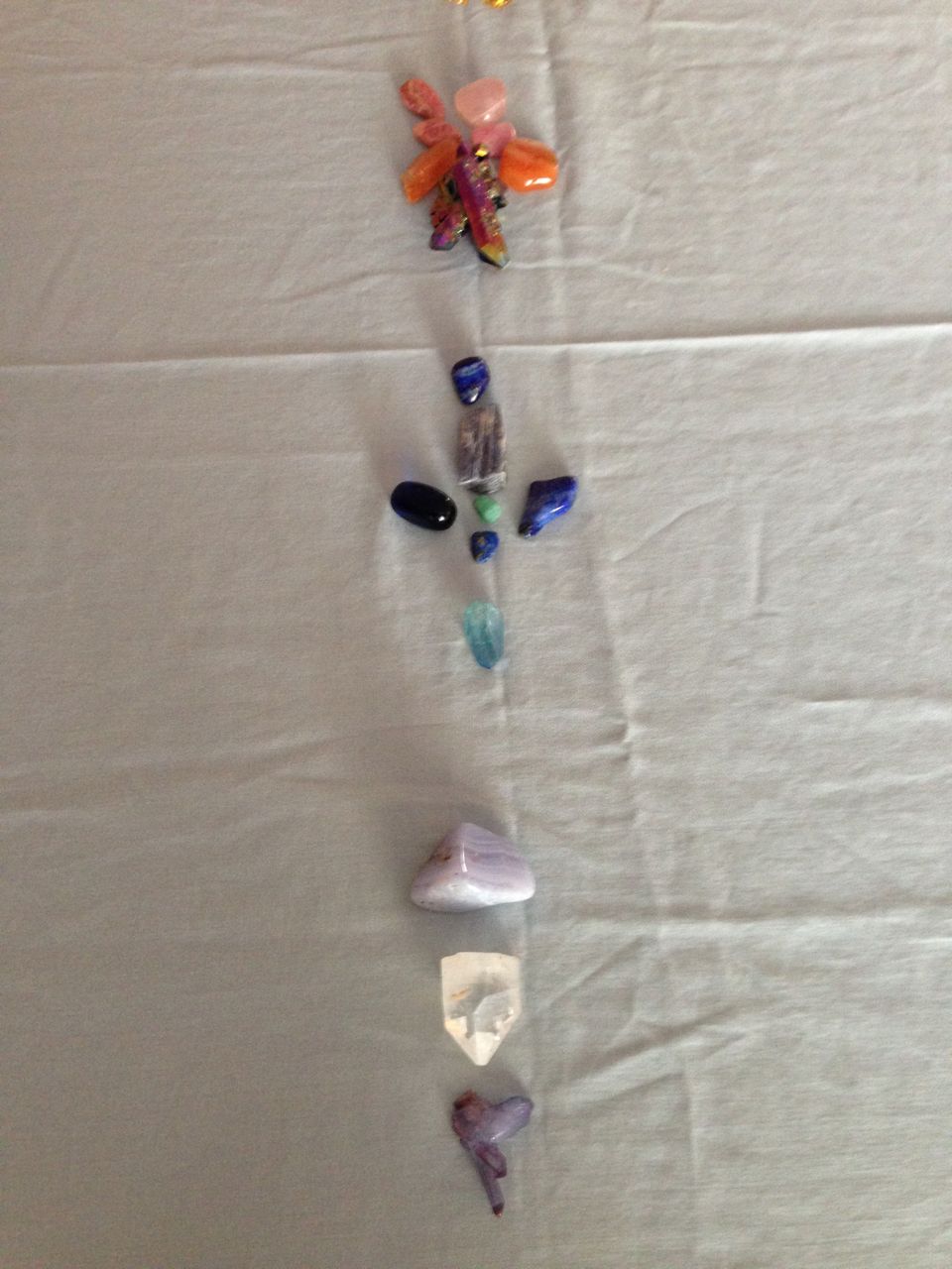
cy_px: 634
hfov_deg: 42.9
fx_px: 1210
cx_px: 476
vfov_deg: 55.4
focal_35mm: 33
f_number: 2.4
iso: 250
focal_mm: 4.12
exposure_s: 1/20
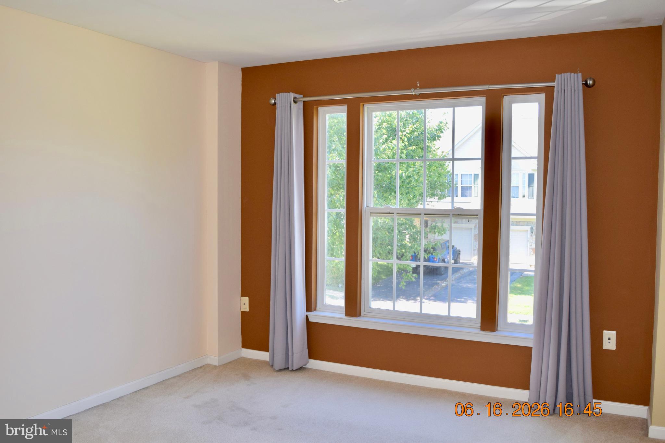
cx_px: 332
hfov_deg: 57.2
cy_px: 222
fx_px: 609
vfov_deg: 40.0
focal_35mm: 33
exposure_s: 1/125
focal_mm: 22
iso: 400
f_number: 5.6
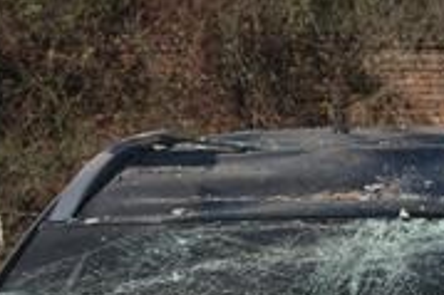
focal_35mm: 127
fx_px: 1565
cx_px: 293
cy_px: 135
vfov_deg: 10.8
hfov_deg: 16.1
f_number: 7.1
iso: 200
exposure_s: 1/1600
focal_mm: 35
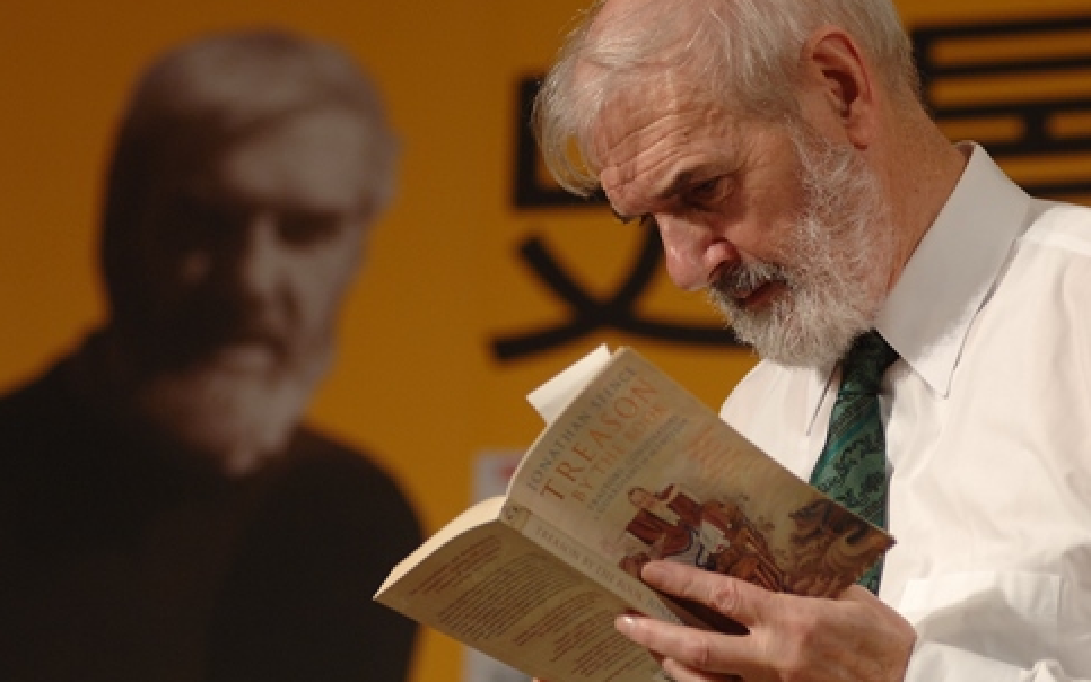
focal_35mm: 243
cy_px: 292
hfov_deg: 8.6
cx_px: 721
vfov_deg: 5.4
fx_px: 7226
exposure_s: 1/80
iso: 400
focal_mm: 120
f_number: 3.2
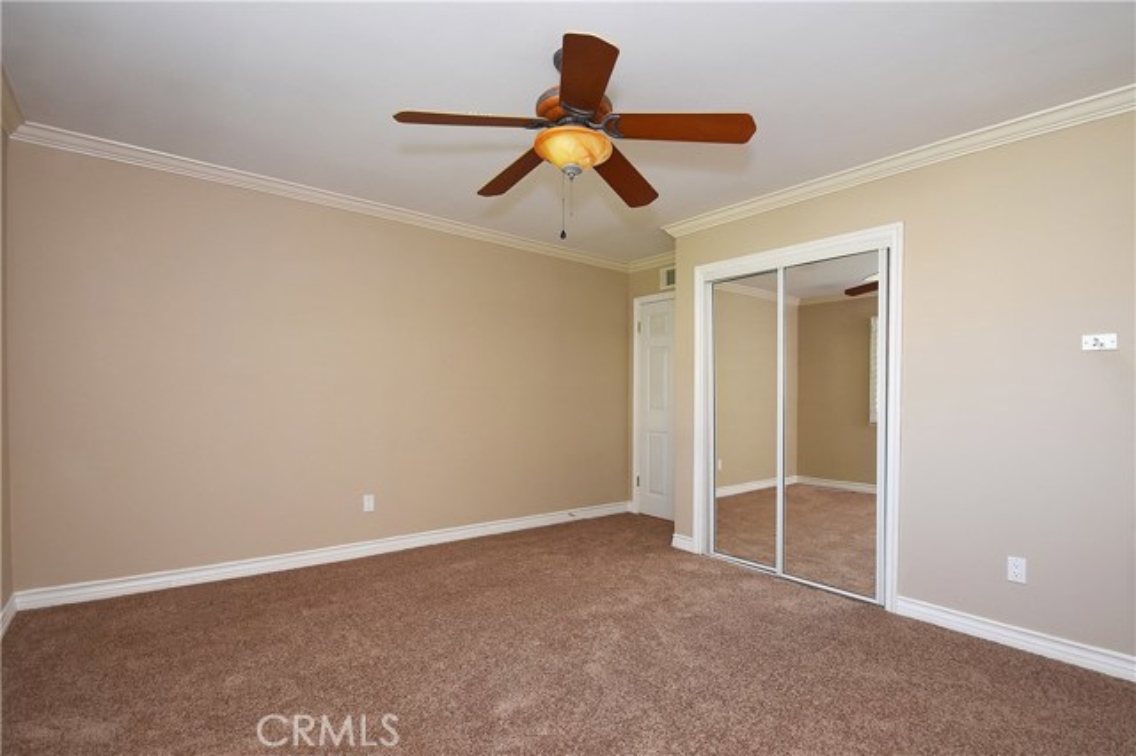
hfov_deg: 95.0
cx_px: 568
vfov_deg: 72.0
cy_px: 378
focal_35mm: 16
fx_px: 520
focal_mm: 11
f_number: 8
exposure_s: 1/50
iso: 640
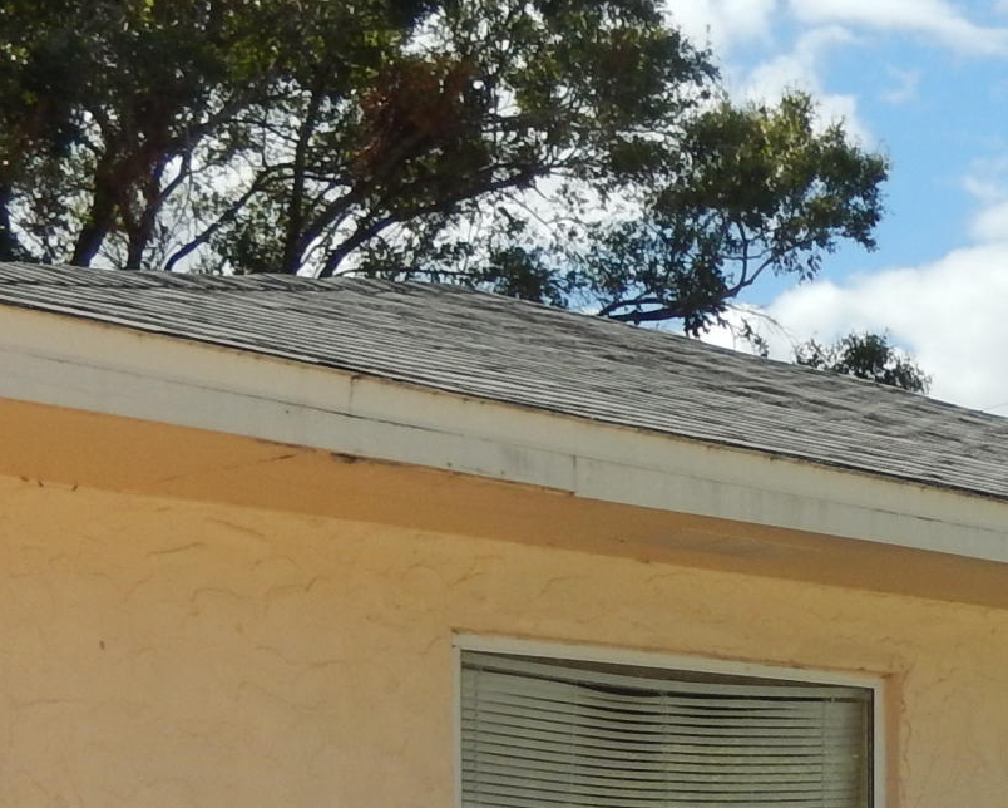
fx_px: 2716
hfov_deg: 20.1
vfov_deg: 16.3
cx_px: 1116
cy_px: 942
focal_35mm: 91
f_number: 6.8
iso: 125
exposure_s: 1/400
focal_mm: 4.5
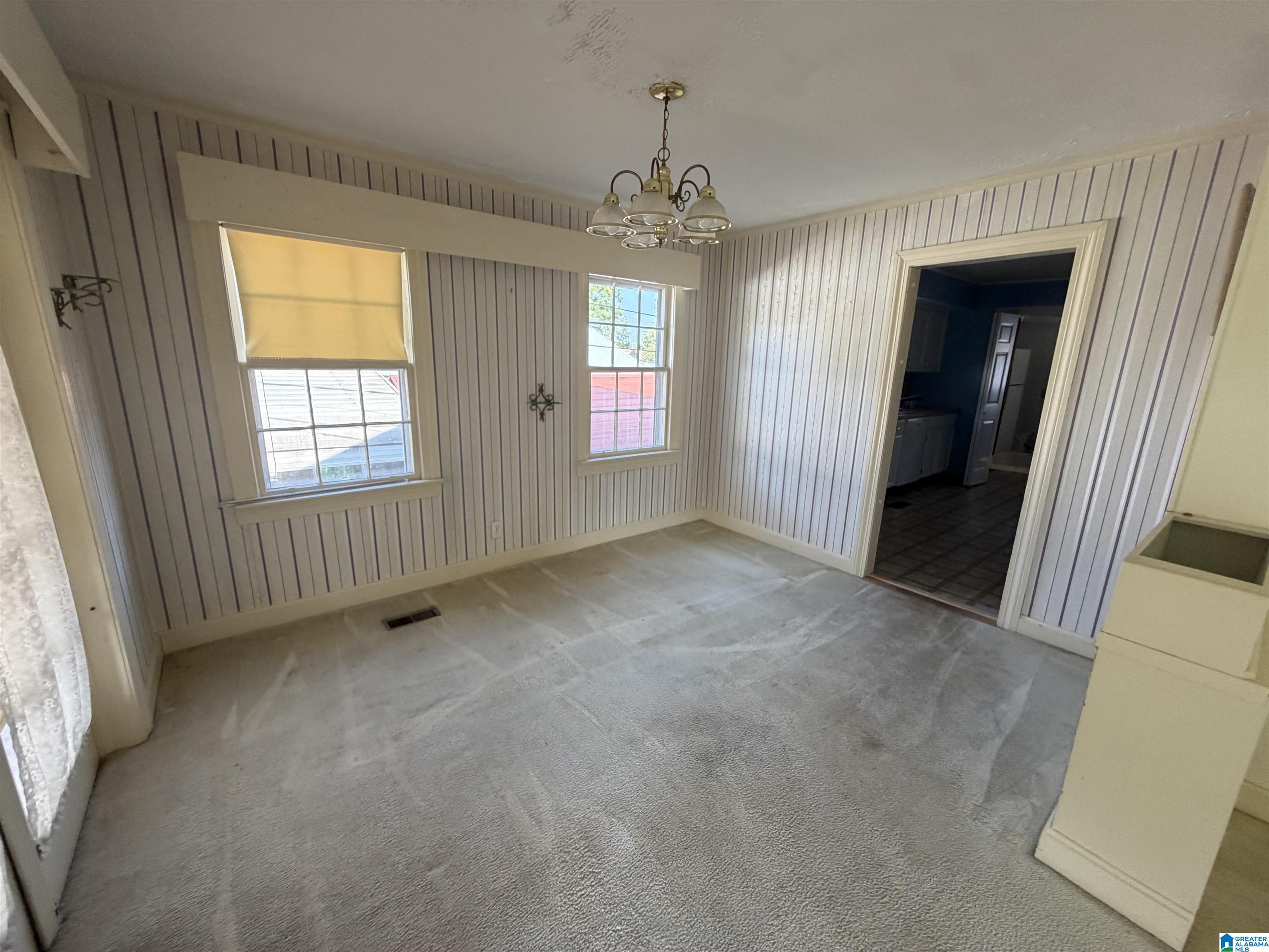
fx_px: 513
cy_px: 476
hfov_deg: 102.1
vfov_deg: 85.7
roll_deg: -1.2
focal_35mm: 14
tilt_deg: -11.2
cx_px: 634
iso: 250
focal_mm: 2.22
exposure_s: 1/121
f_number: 2.2
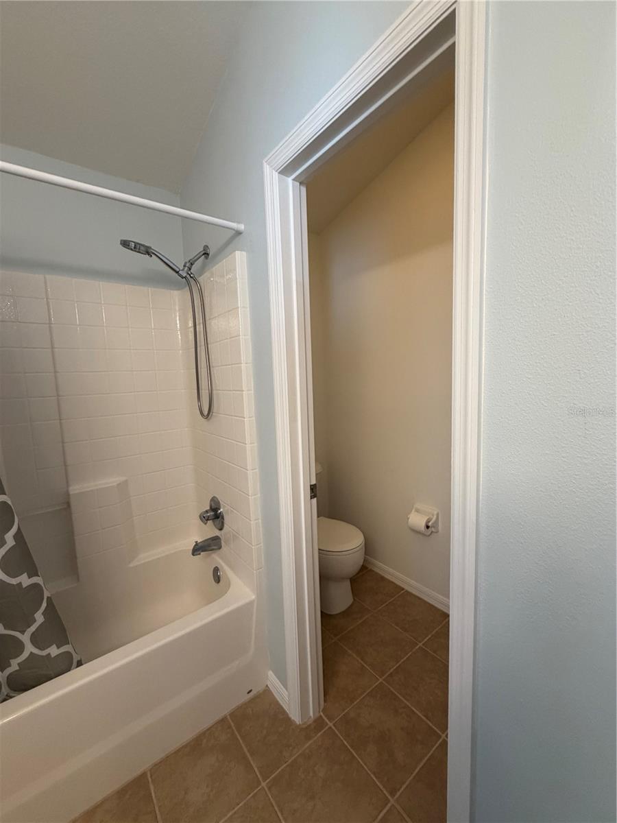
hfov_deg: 85.7
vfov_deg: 102.1
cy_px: 412
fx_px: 333
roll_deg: +2.1
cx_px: 308
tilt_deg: -6.0
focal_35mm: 14
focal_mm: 2.22
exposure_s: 1/114
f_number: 2.2
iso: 320
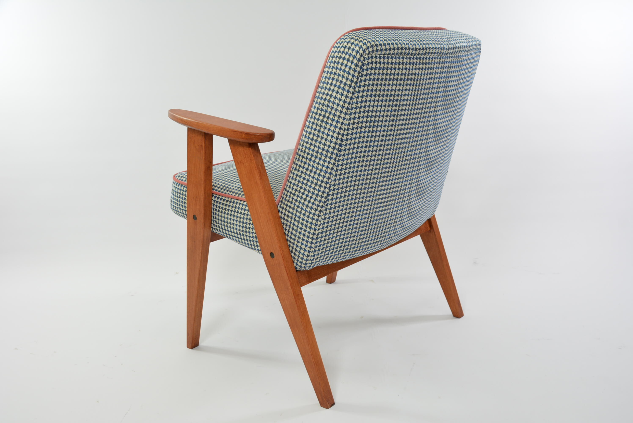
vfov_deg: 36.9
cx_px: 316
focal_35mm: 36
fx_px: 633
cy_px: 212
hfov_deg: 53.1
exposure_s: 1/60
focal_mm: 24
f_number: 7.1
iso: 400
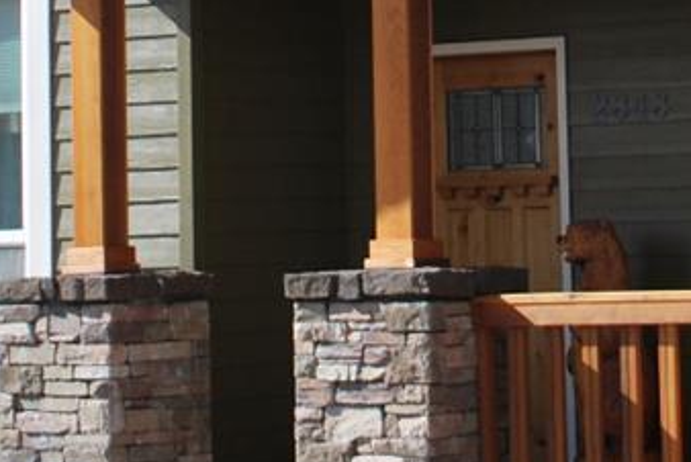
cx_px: 513
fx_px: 3074
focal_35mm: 160
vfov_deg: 8.4
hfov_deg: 12.8
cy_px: -189
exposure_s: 1/200
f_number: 7.1
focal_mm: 24
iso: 100
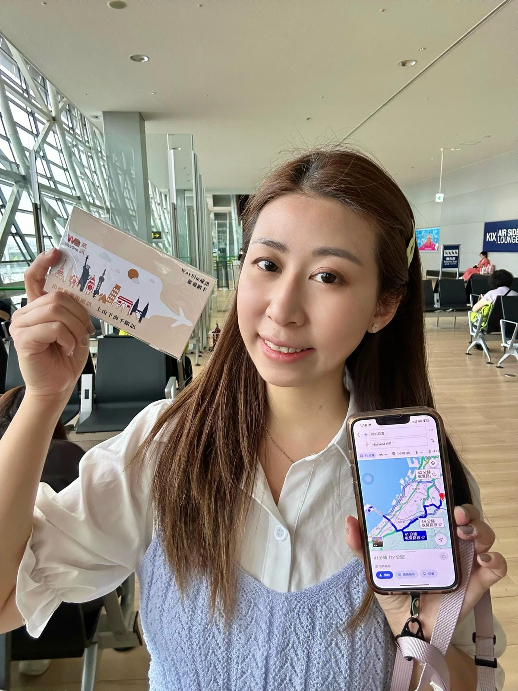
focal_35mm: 23
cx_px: 259
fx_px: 459
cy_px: 346
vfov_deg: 73.9
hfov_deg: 58.9
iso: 80
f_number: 1.9
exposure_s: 1/73
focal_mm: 2.69
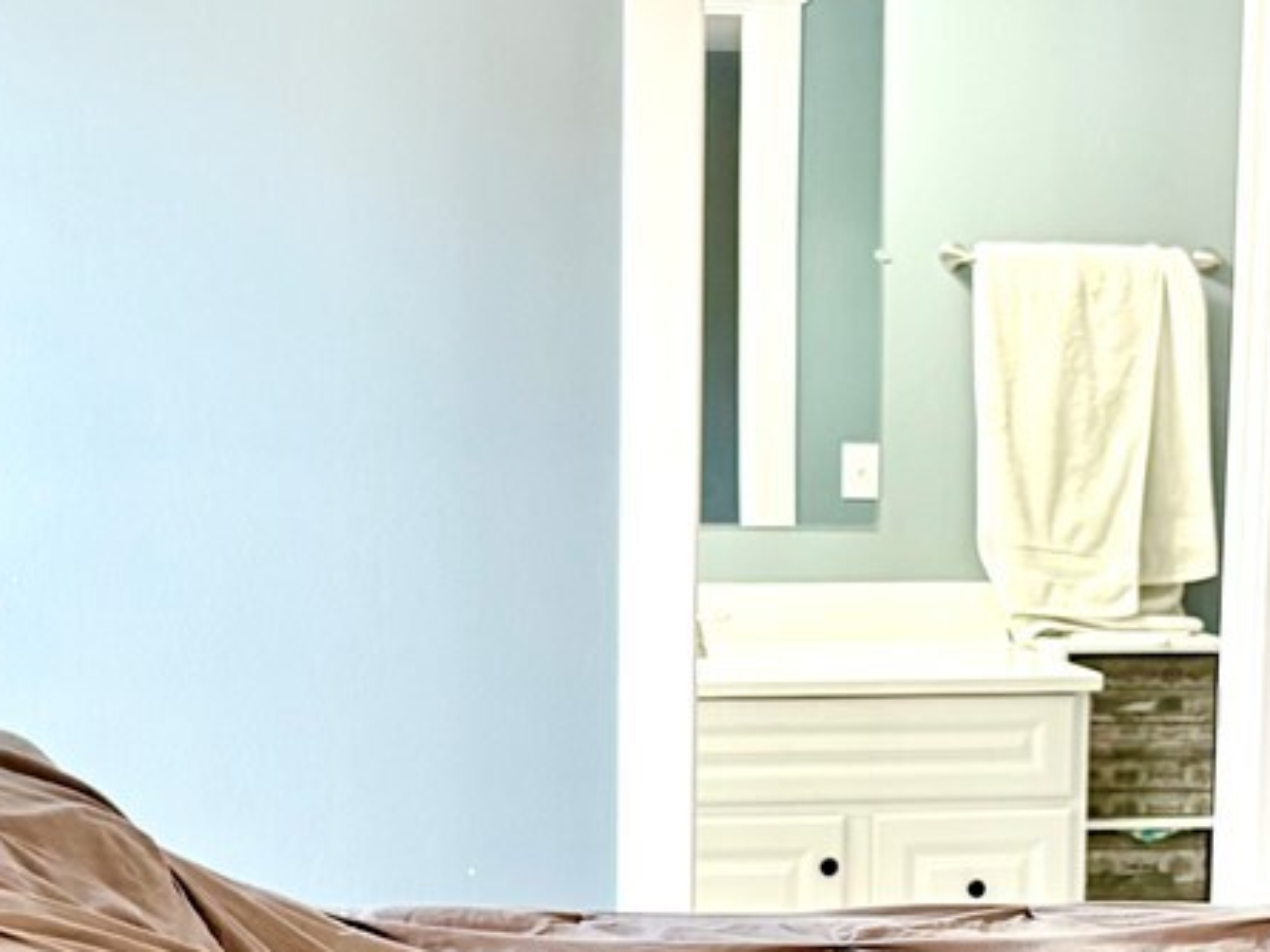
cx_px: 824
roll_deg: -0.5
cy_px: 813
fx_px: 3411
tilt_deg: -8.1
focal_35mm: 93
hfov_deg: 21.0
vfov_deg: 15.7
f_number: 1.6
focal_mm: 5.96
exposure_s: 1/60
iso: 160
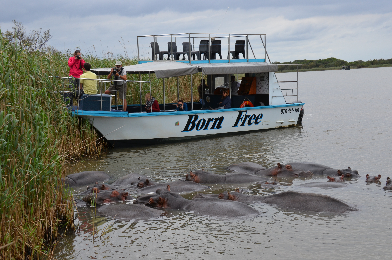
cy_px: 130
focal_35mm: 60
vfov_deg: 22.5
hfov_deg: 33.5
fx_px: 652
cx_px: 196
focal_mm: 40
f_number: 11
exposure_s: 1/500
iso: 400
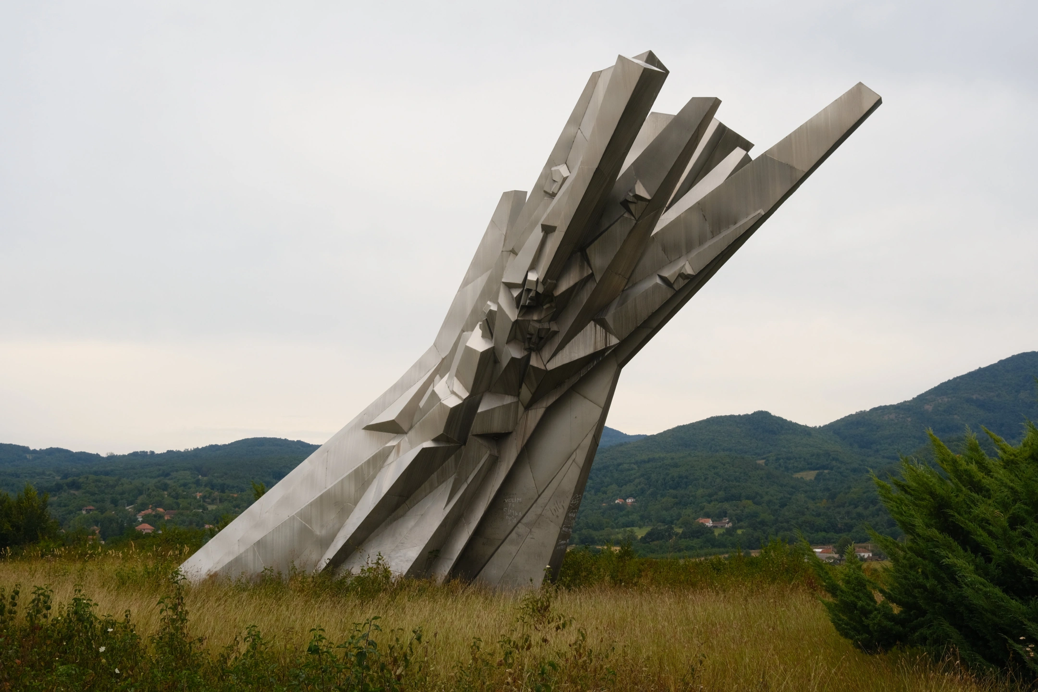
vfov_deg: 34.2
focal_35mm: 39
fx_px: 1124
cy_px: 346
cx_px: 519
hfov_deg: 49.6
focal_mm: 26
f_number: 5.6
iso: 320
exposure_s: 1/220
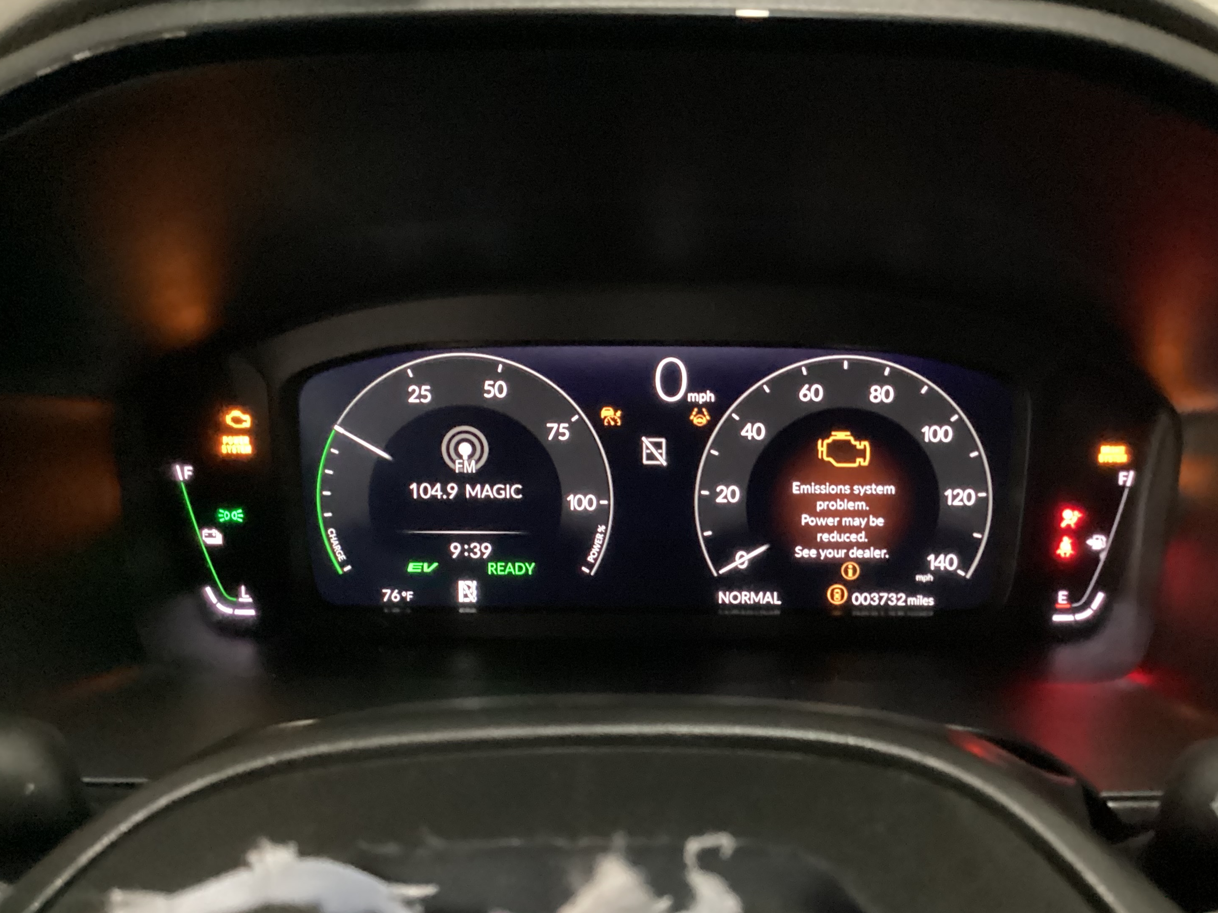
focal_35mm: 35
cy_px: 502
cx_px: 683
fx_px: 1231
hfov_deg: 52.5
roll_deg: -0.3
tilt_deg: -22.5
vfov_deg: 40.7
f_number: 2.4
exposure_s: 1/17
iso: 800
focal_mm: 3.3
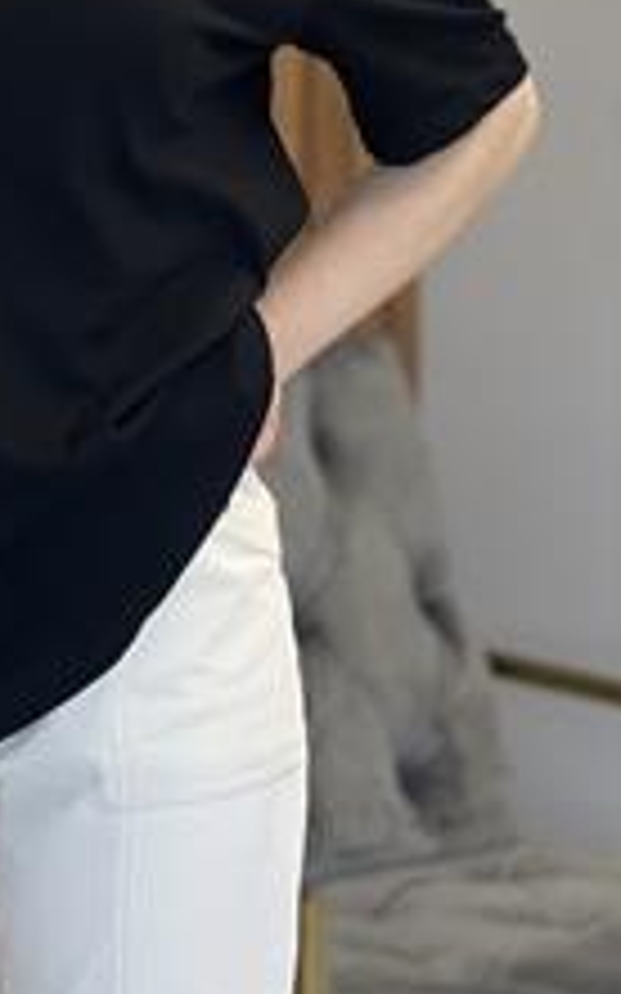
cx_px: -45
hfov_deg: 6.8
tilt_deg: -1.1
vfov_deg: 10.8
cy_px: -117
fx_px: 5203
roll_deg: -0.5
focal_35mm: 192
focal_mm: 9
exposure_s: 1/33
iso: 160
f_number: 2.8
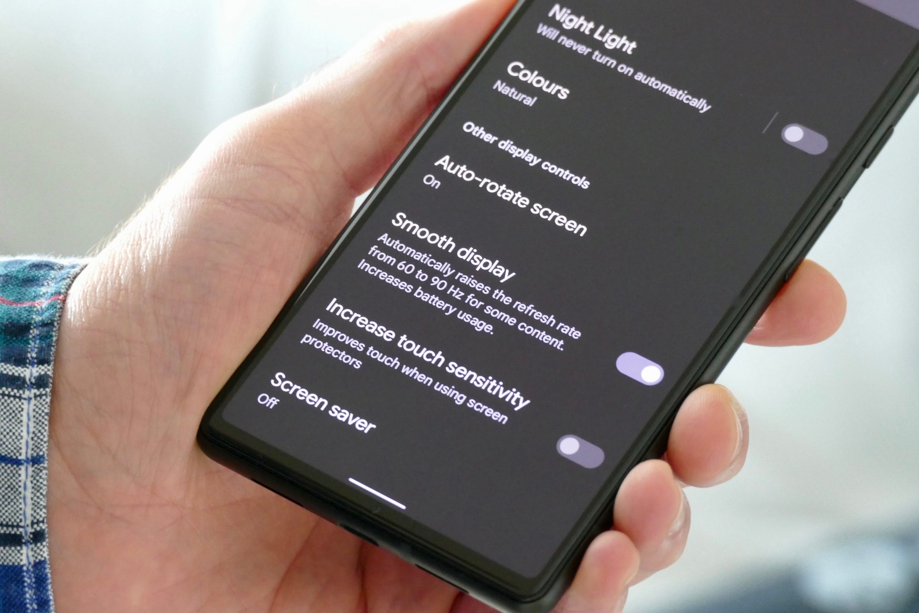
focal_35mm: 191
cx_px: 460
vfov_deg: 7.2
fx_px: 4875
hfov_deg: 10.8
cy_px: 306
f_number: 4.5
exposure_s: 1/13
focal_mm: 69.6
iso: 1600
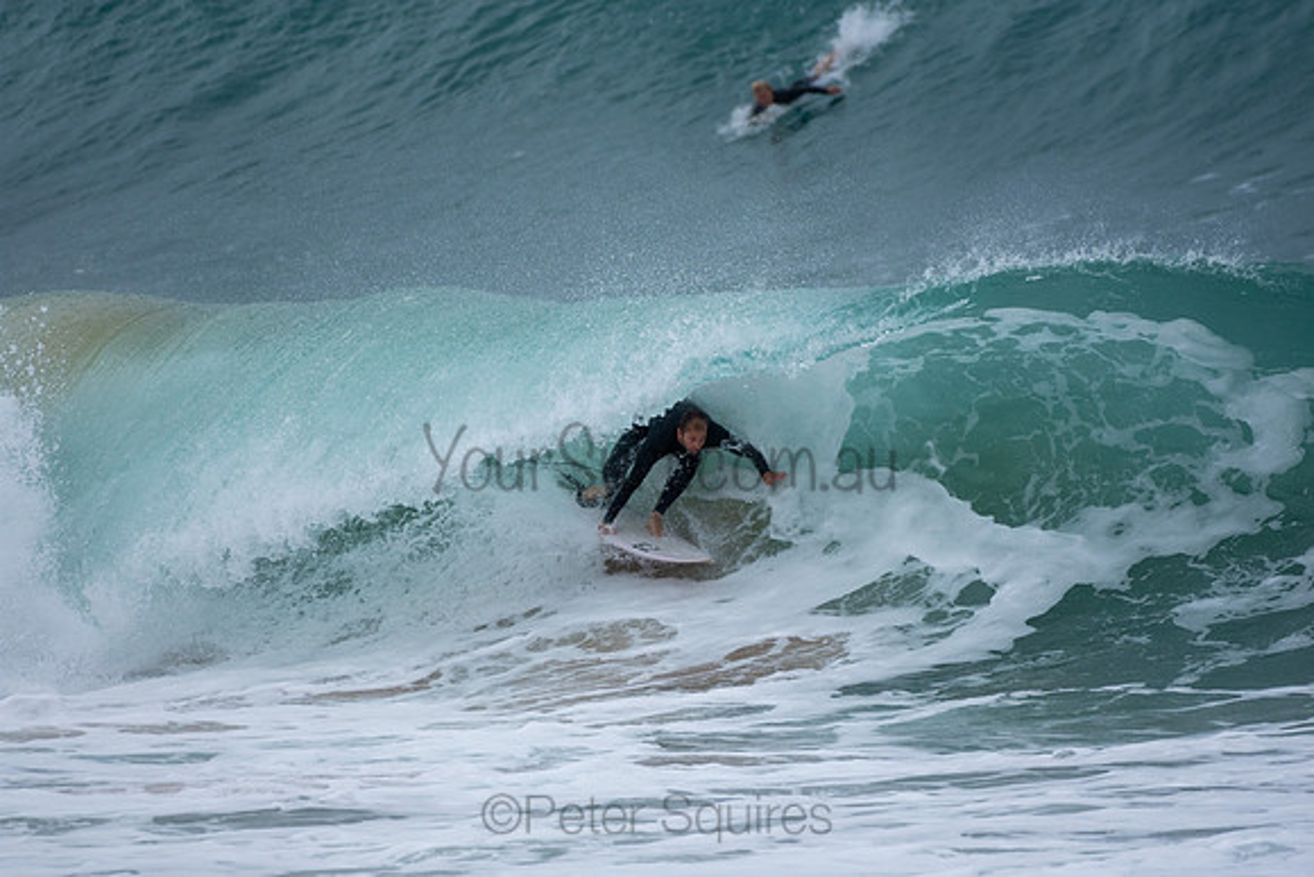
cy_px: 438
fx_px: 27380
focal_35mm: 750
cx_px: 657
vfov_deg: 1.8
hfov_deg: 2.7
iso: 280
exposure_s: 1/1250
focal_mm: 500
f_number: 5.6
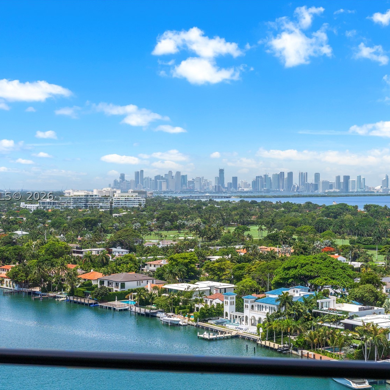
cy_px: 196
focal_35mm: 63
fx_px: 803
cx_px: 190
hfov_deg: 27.3
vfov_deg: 27.3
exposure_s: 1/2500
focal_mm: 49
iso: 320
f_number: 8
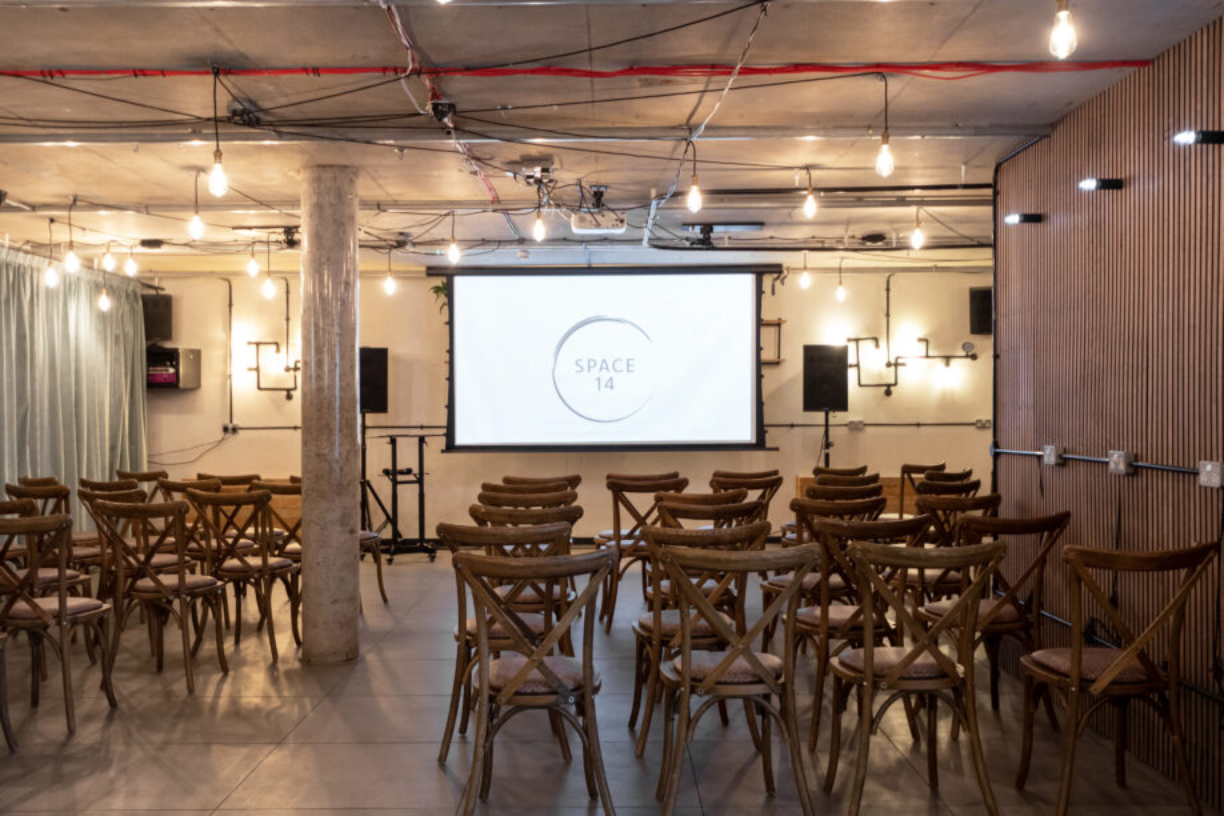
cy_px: 408
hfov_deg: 53.1
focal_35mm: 36
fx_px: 1224
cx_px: 612
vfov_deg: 36.9
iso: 800
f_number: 4.5
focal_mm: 24
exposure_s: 1/25
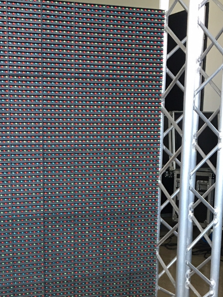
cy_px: 261
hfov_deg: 22.3
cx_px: 49
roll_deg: -0.1
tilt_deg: -12.0
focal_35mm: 65
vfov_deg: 28.8
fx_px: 558
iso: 100
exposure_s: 1/33
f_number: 2.2
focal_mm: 4.15
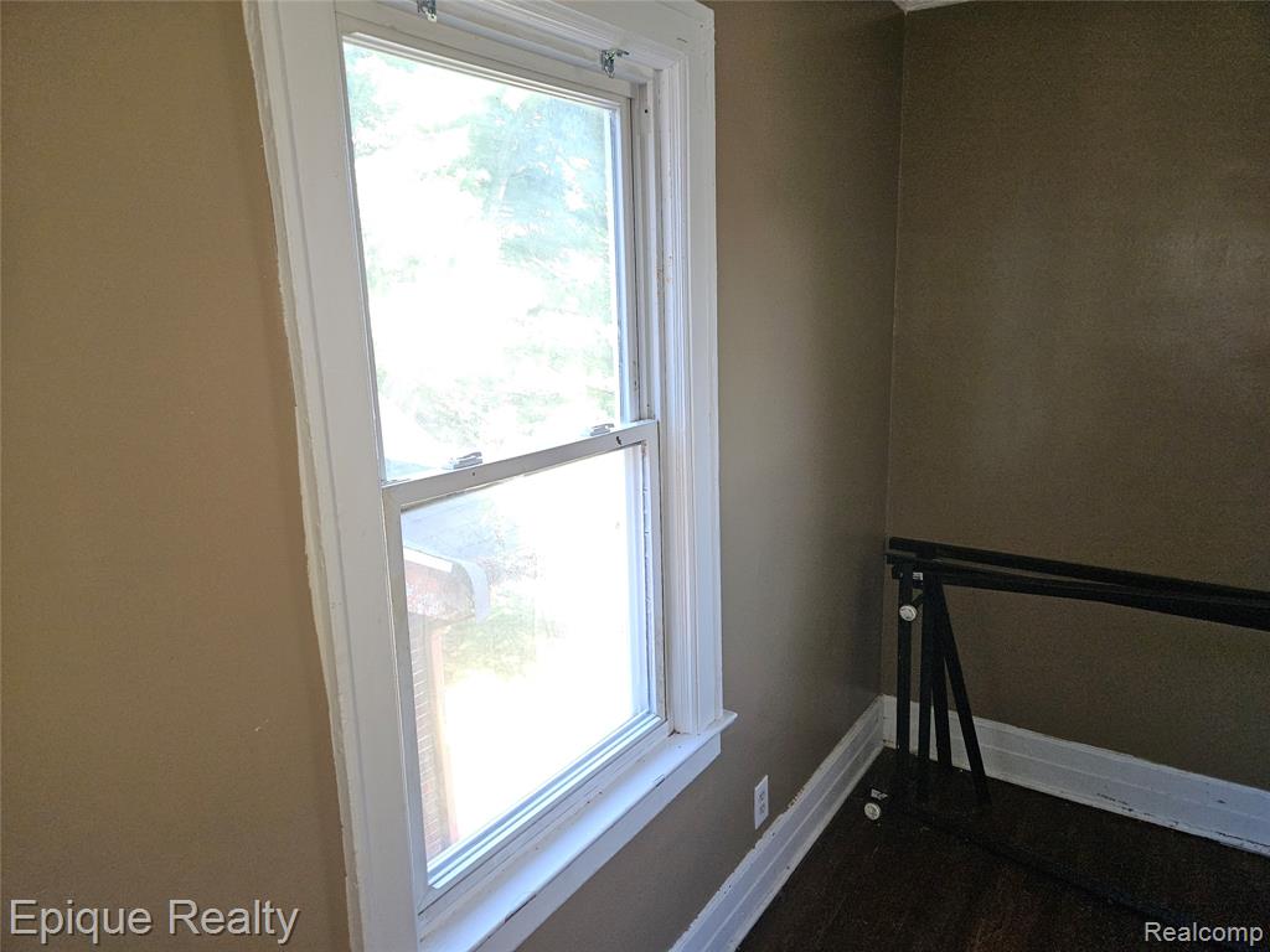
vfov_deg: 58.9
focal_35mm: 23
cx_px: 635
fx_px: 844
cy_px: 476
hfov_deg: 73.9
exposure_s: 1/60
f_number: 1.8
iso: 80
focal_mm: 5.4
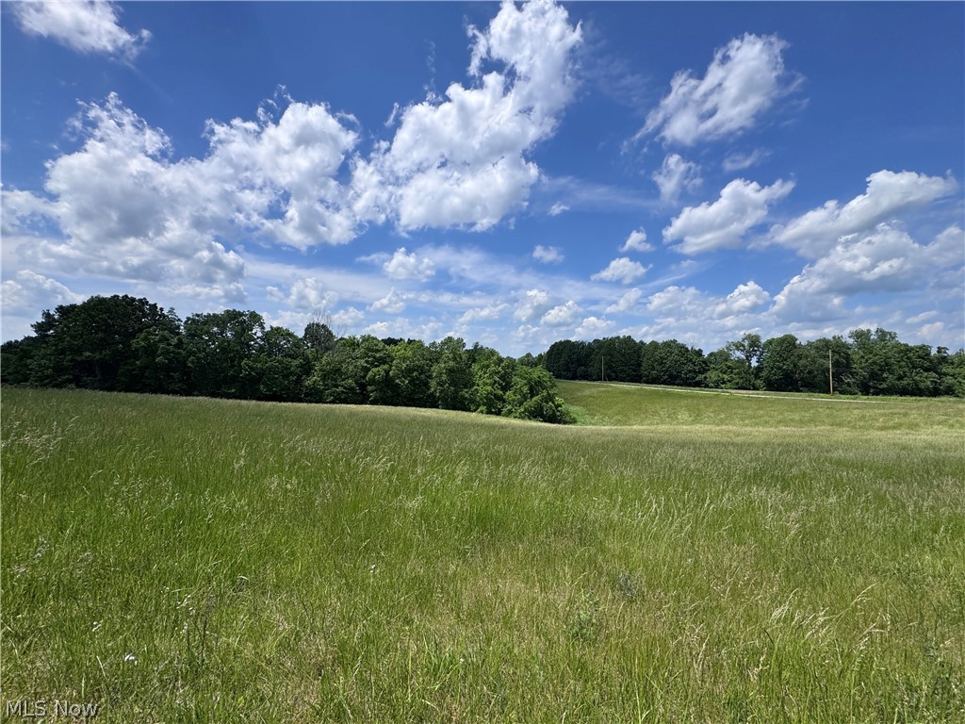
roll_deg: -4.8
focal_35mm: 14
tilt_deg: -1.3
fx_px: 390
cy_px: 362
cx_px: 482
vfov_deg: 85.7
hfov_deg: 102.1
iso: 50
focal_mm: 2.22
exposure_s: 1/2985
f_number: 2.2
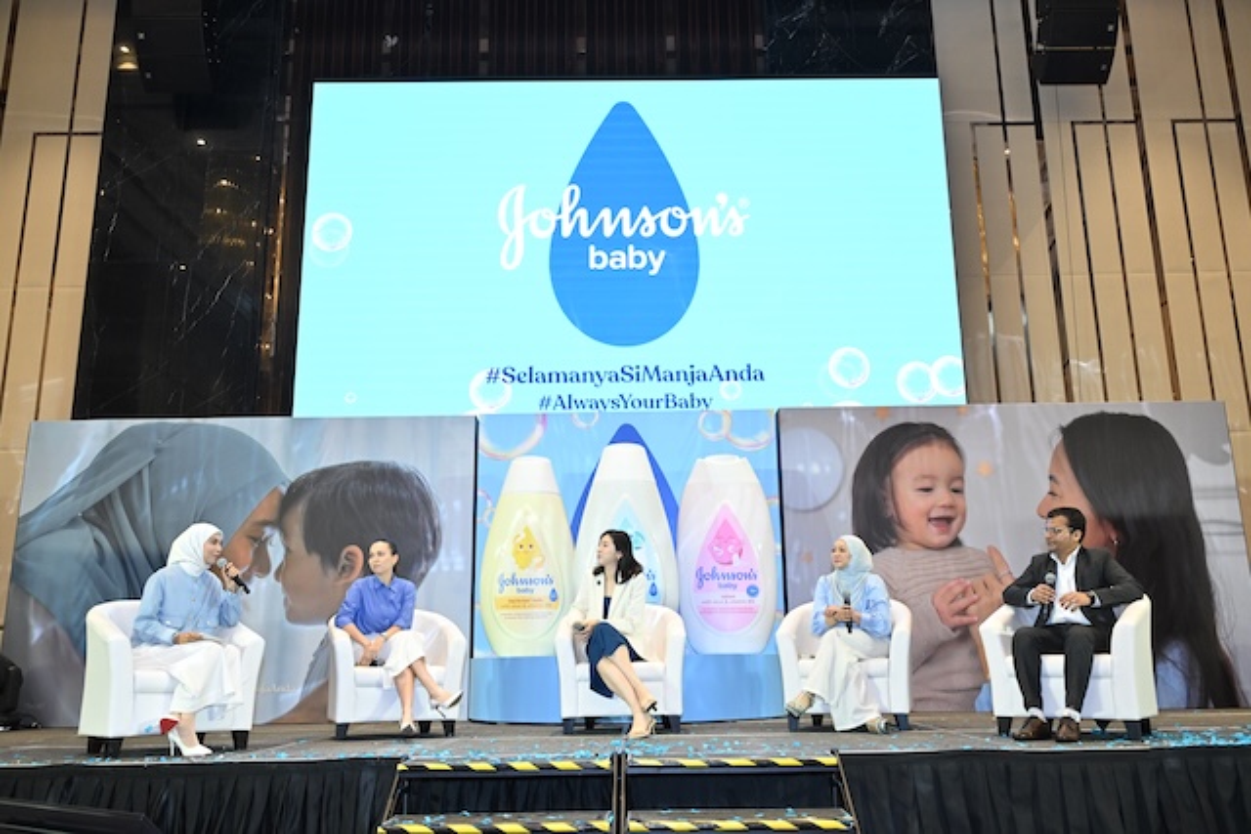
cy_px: 417
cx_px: 626
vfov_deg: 45.0
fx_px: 1008
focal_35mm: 29
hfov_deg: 63.6
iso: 1600
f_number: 4
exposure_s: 1/160
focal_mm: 29
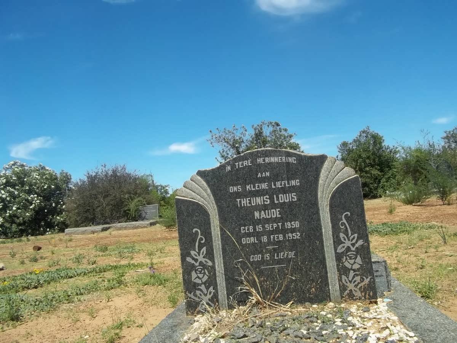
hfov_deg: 56.8
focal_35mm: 32
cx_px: 228
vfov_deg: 44.2
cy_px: 172
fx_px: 422
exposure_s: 1/500
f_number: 5.5
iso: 80
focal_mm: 5.7
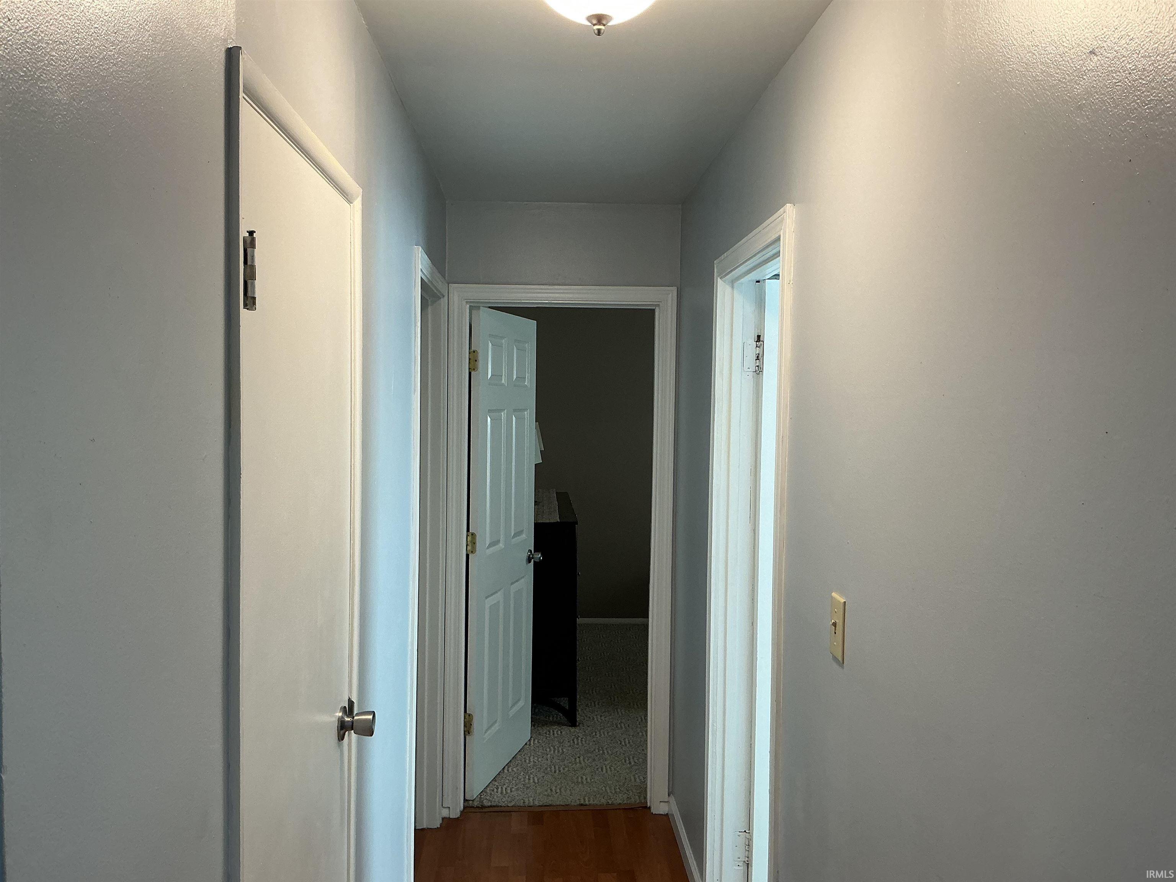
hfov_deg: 61.7
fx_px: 985
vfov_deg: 48.2
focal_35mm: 29
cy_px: 441
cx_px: 588
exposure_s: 1/60
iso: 64
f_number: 1.8
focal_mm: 3
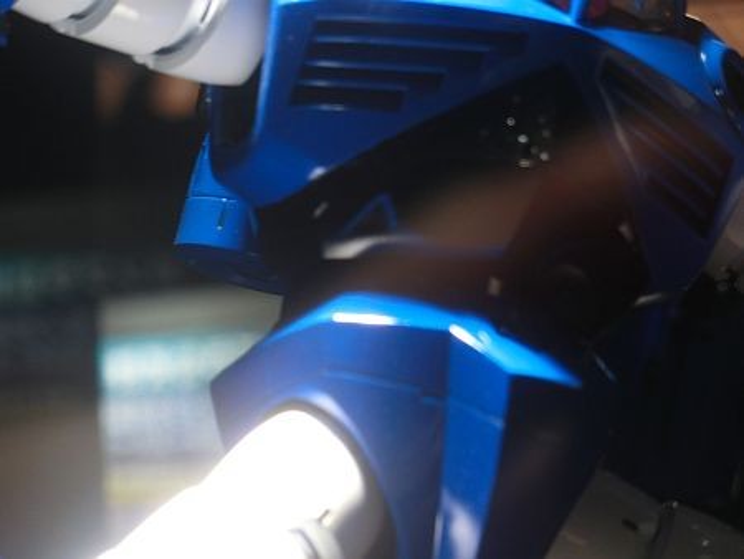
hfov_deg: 14.6
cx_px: 372
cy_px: 280
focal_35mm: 135
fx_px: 2903
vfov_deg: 11.0
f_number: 4.8
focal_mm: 23.8
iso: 160
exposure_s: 1/60
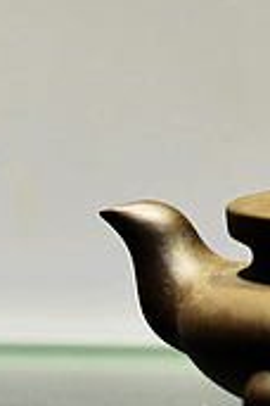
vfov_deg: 6.7
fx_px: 3442
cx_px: 459
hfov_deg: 4.5
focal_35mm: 306
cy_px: -49
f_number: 2.2
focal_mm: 50
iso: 100
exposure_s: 1/250
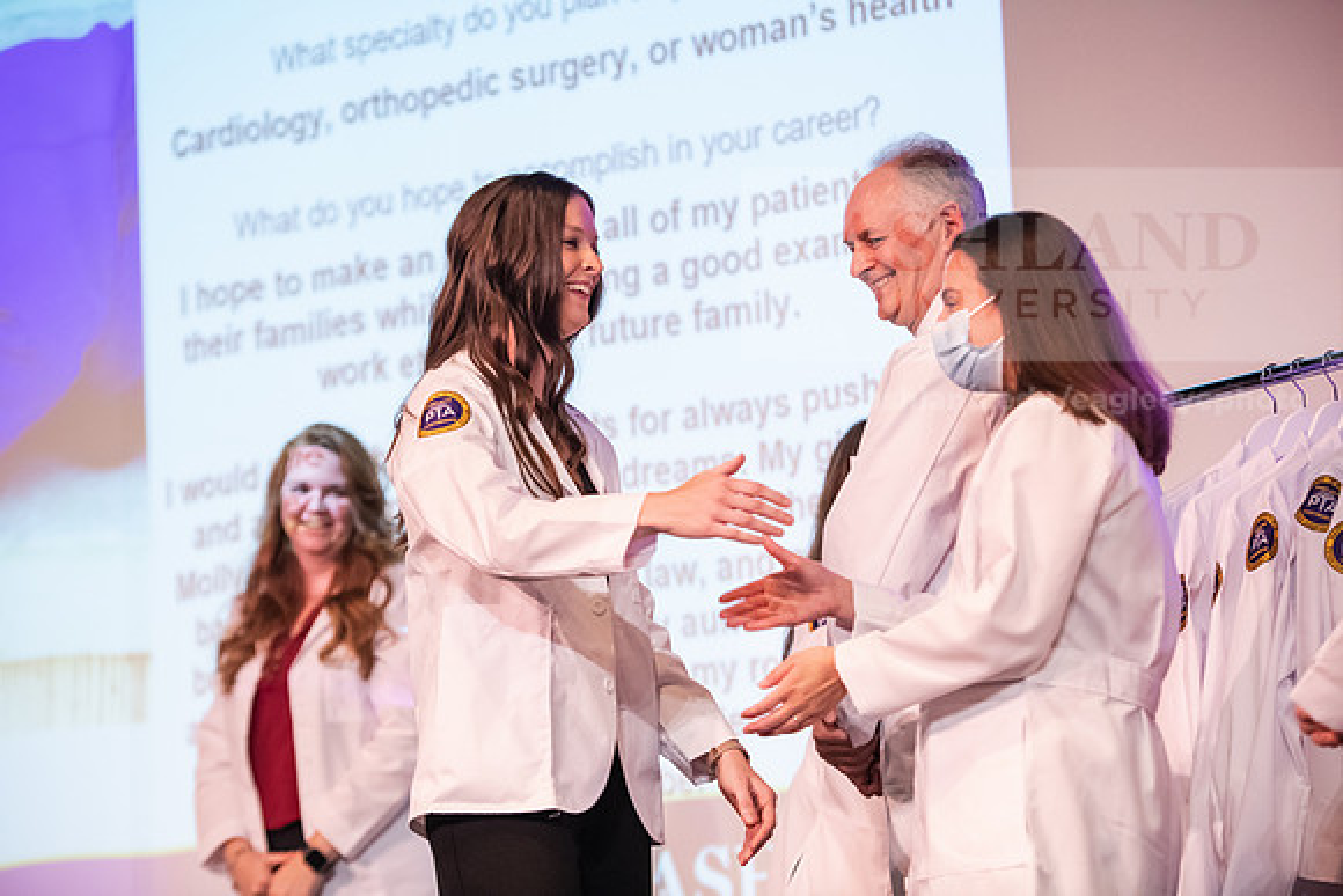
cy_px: 448
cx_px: 672
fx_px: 4104
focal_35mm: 110
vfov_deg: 12.5
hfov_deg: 18.6
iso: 4000
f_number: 3.2
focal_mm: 110
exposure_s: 1/200
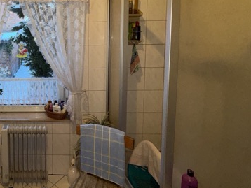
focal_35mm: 25
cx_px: 29
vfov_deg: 53.1
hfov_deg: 59.9
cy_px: 53
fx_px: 181
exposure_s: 1/100
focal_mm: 2.22
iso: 100
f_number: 2.2
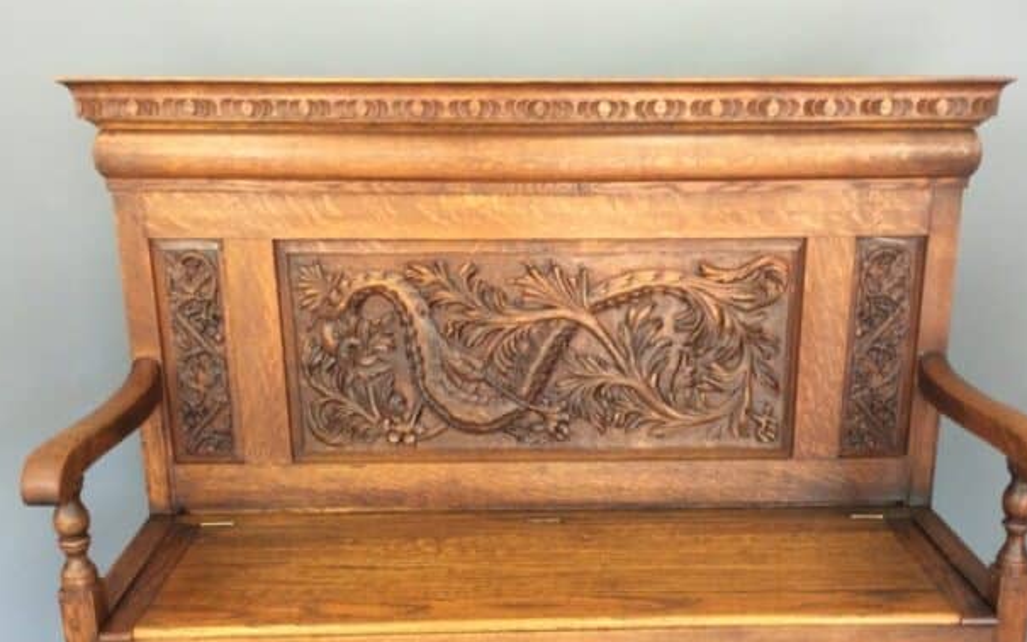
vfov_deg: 29.4
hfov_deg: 46.2
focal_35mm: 43
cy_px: 480
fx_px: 1203
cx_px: 557
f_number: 2.4
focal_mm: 3.3
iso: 64
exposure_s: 1/25
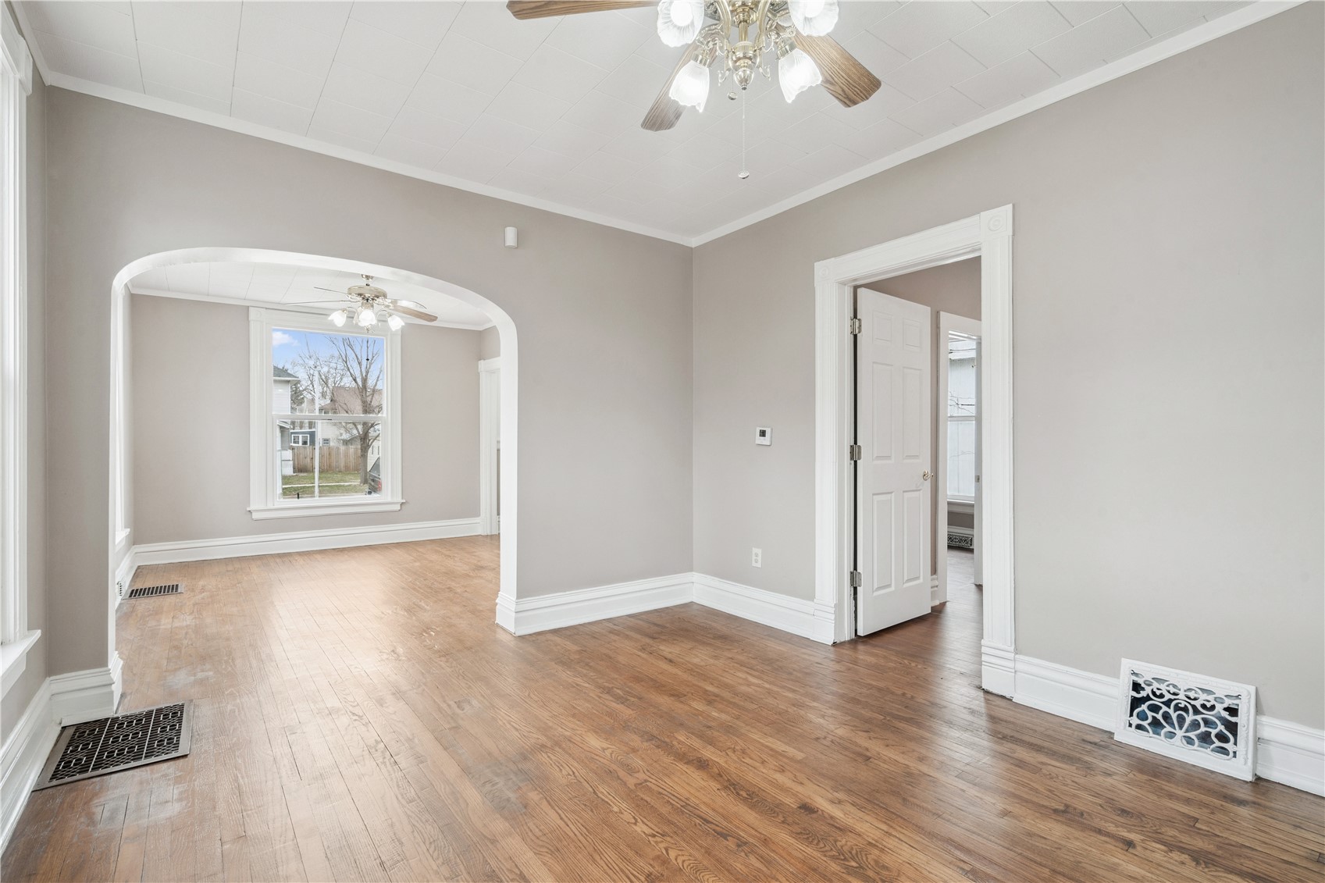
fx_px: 589
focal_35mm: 16
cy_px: 442
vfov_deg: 73.7
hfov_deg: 96.7
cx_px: 662
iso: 400
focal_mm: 16
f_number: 10
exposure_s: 1/8
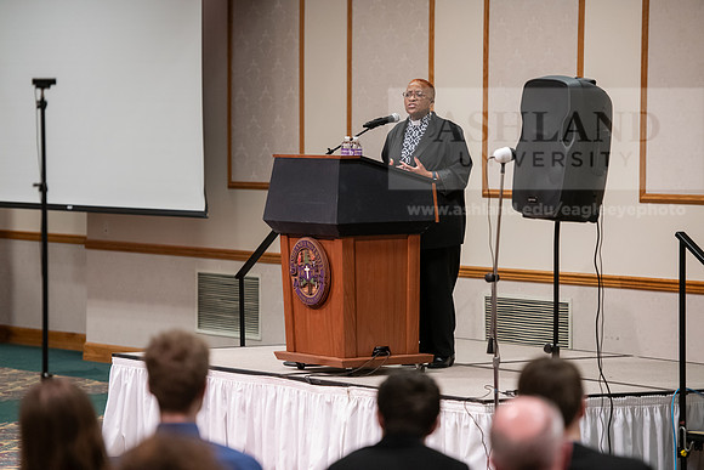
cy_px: 235
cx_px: 352
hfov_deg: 13.2
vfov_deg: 8.9
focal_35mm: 155
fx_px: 3032
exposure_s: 1/200
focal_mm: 155
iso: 2500
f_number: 3.2
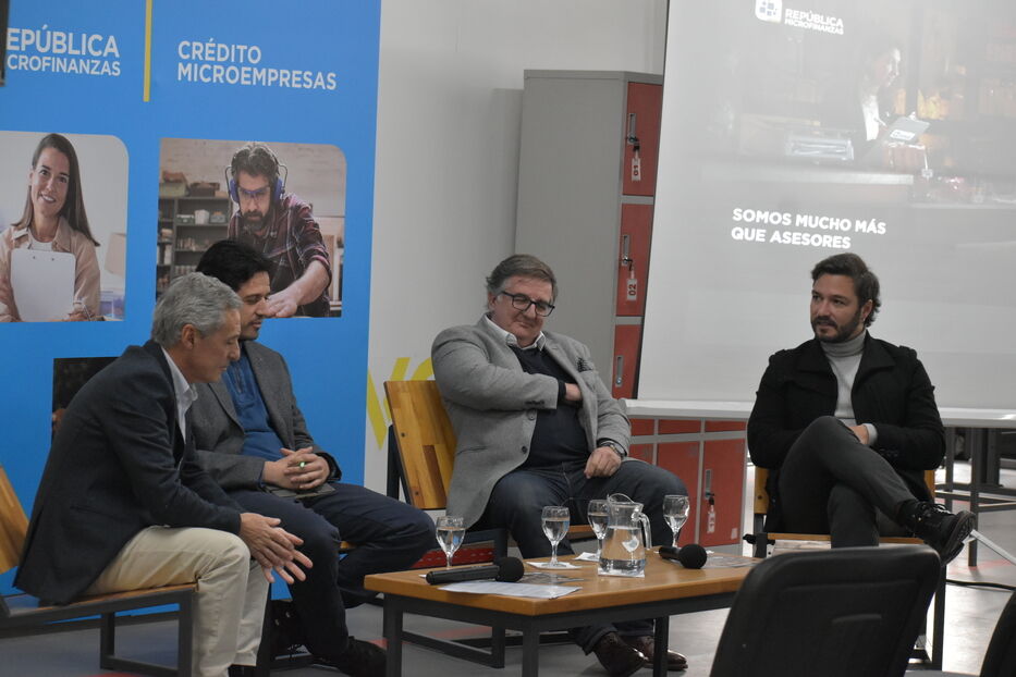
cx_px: 508
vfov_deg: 13.0
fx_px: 2963
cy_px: 338
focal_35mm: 105
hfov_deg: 19.5
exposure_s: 1/100
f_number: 5.6
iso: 3200
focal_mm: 70
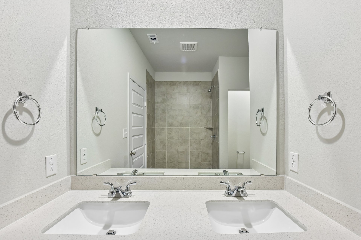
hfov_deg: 100.4
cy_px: 124
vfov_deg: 77.3
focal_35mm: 15
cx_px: 184
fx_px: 150
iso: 900
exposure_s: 1/15
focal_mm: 14
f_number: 8
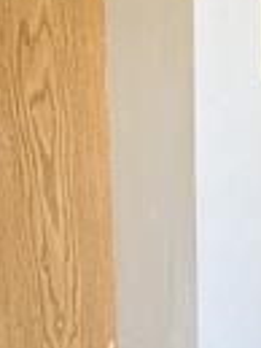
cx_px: 433
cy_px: 89
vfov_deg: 36.0
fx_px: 522
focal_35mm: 52
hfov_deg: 21.4
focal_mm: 2.22
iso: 100
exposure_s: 1/120
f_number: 2.2
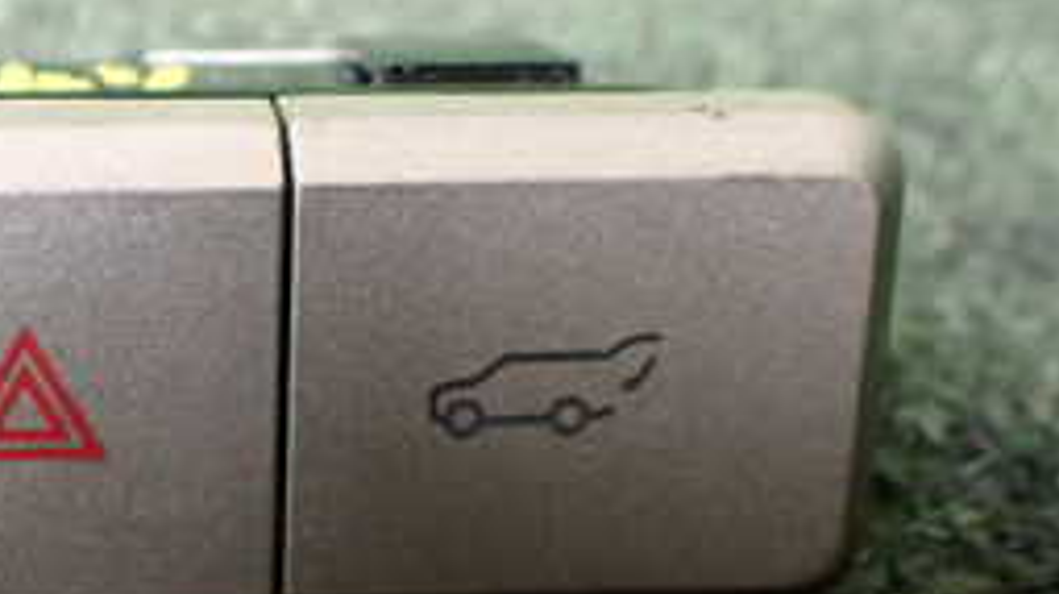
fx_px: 2161
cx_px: 21
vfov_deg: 15.6
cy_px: 320
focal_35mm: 77
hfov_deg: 26.2
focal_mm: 5.4
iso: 640
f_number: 2.3
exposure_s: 1/125
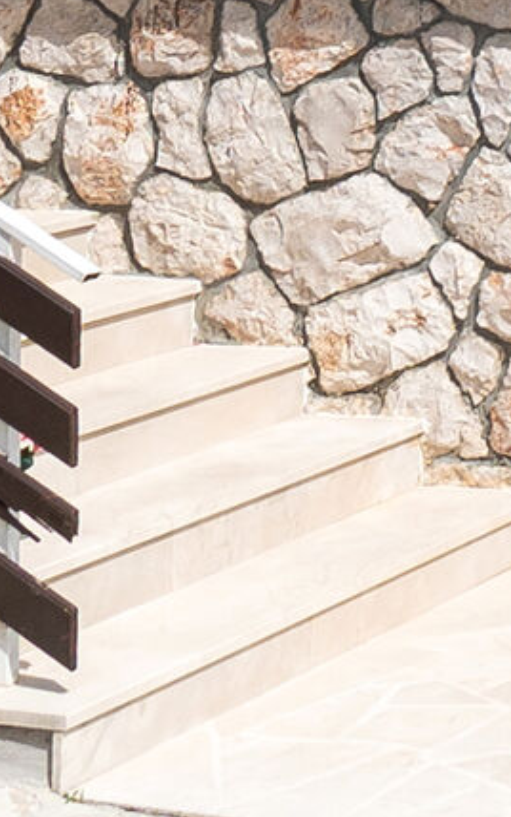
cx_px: 1241
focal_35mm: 100
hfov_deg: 11.0
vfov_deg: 15.3
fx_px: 2225
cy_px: -957
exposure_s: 1/1250
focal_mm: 10
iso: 160
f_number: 8
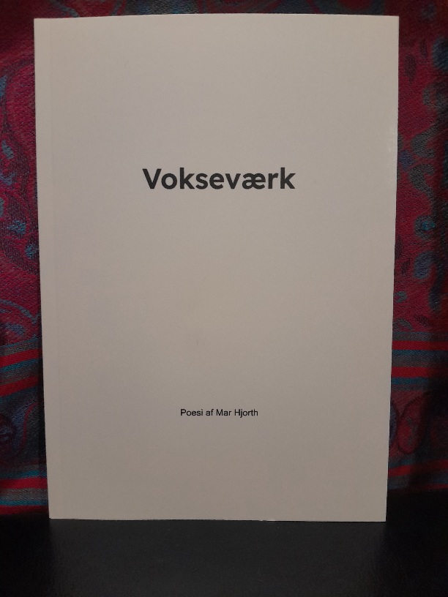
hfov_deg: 53.1
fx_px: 449
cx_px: 224
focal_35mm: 26
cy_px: 298
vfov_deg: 67.3
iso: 250
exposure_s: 1/60.2
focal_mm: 3.98
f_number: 1.8
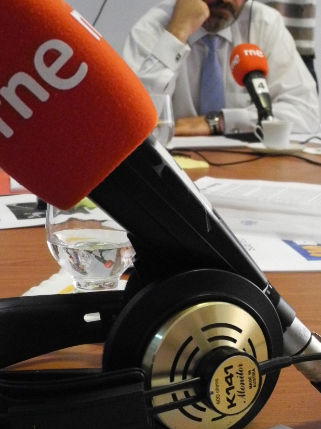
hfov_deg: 23.3
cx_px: 61
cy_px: 280
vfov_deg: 31.0
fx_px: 767
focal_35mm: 62
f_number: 3.2
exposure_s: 1/99
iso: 800
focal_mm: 7.4
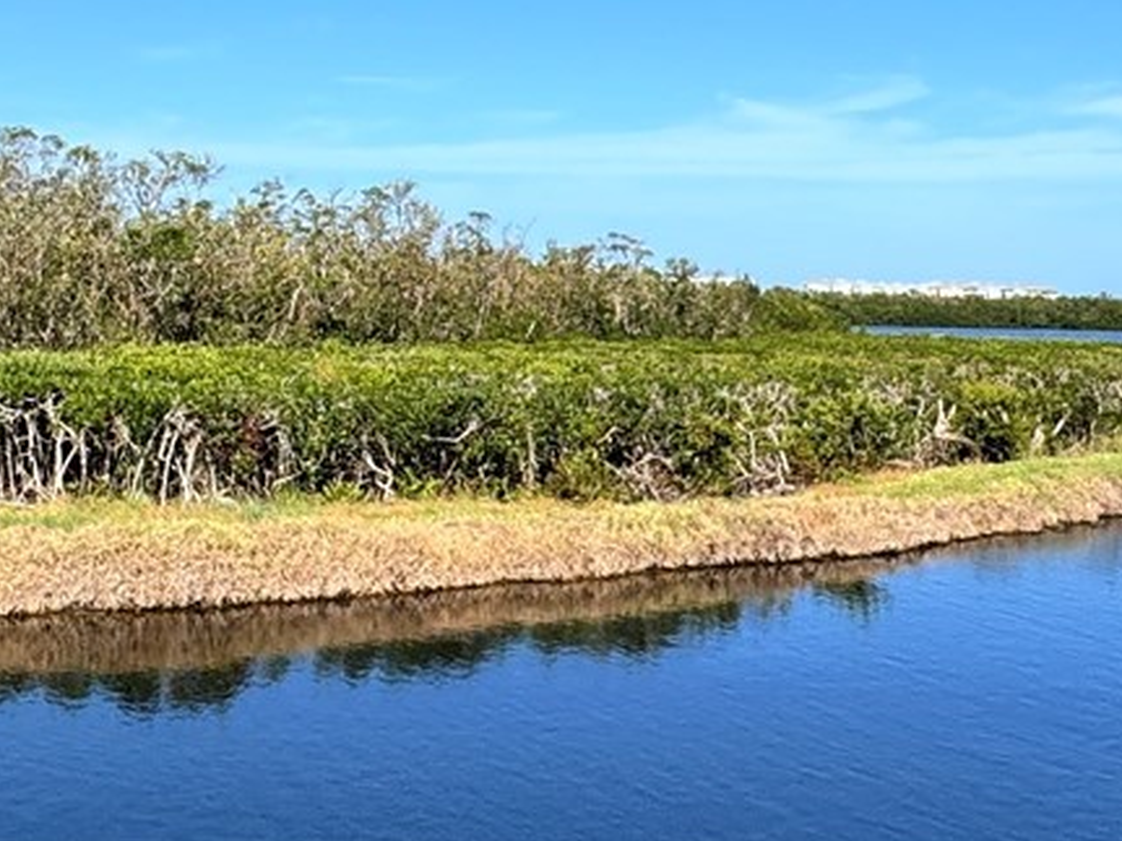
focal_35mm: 52
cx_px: 474
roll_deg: -1.6
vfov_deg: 27.1
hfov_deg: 36.7
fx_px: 1685
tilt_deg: +6.6
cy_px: 102
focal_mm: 2.22
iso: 50
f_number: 2.2
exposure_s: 1/1927
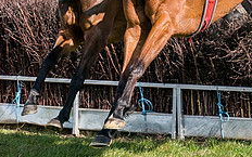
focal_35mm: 320
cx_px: 66
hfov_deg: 6.6
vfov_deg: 4.1
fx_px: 2198
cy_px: -3
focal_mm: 70
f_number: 5
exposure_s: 1/1600
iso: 400
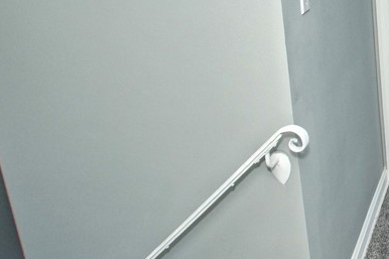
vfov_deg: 27.7
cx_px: 481
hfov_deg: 33.4
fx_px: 501
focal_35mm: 46
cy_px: 17
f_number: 4.5
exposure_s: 1/160
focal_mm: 11
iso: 640
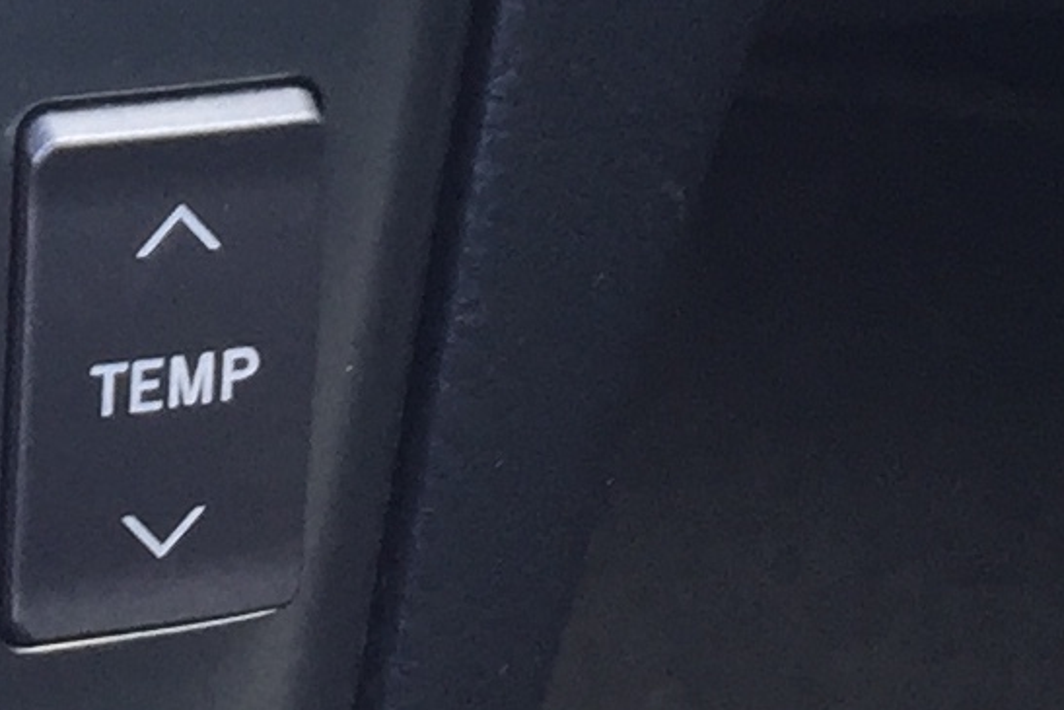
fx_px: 5321
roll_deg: -4.8
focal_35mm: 180
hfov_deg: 10.6
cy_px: -1058
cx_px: -973
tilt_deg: -23.3
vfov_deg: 7.1
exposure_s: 1/50
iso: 40
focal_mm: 4.15
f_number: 2.2
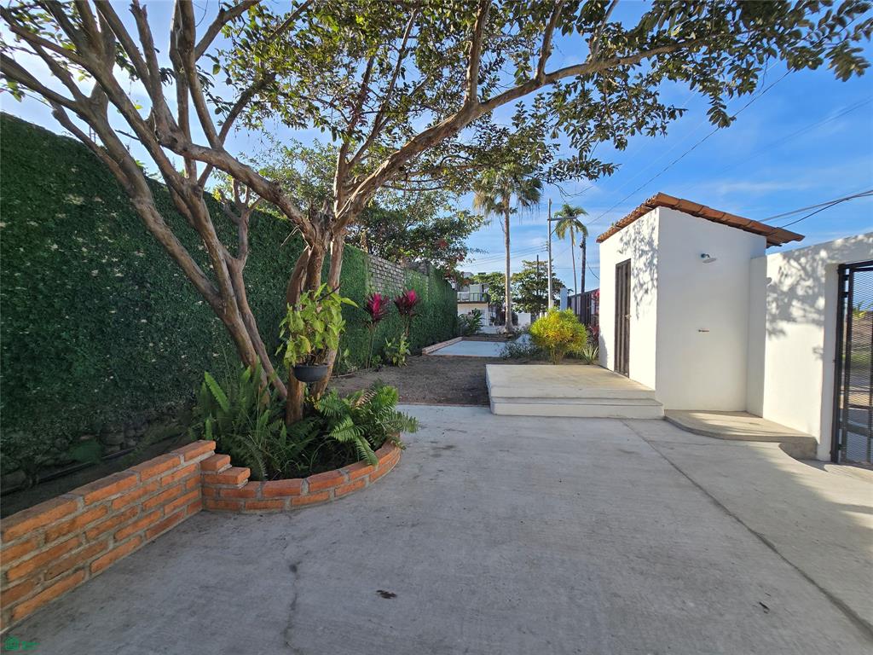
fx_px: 328
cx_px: 436
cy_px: 328
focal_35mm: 13
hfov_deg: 106.2
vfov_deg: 89.9
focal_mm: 2.2
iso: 50
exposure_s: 1/2000
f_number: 2.2
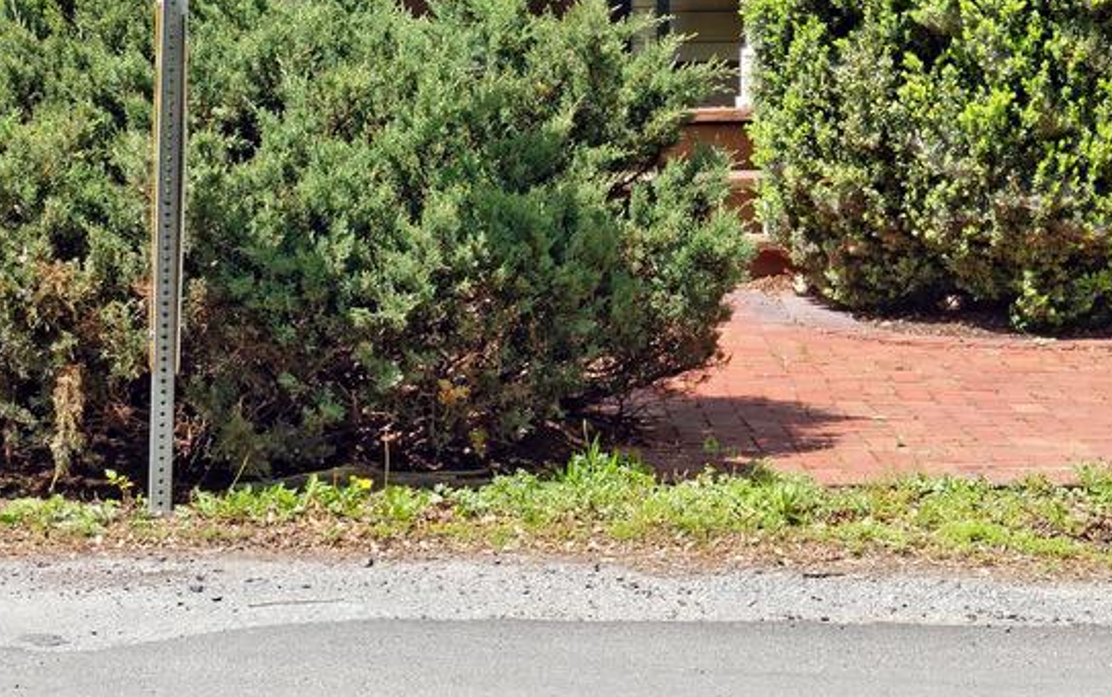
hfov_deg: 14.1
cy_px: -654
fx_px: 4427
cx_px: 1059
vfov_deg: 8.6
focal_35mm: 146
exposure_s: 1/250
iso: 320
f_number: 10
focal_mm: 38
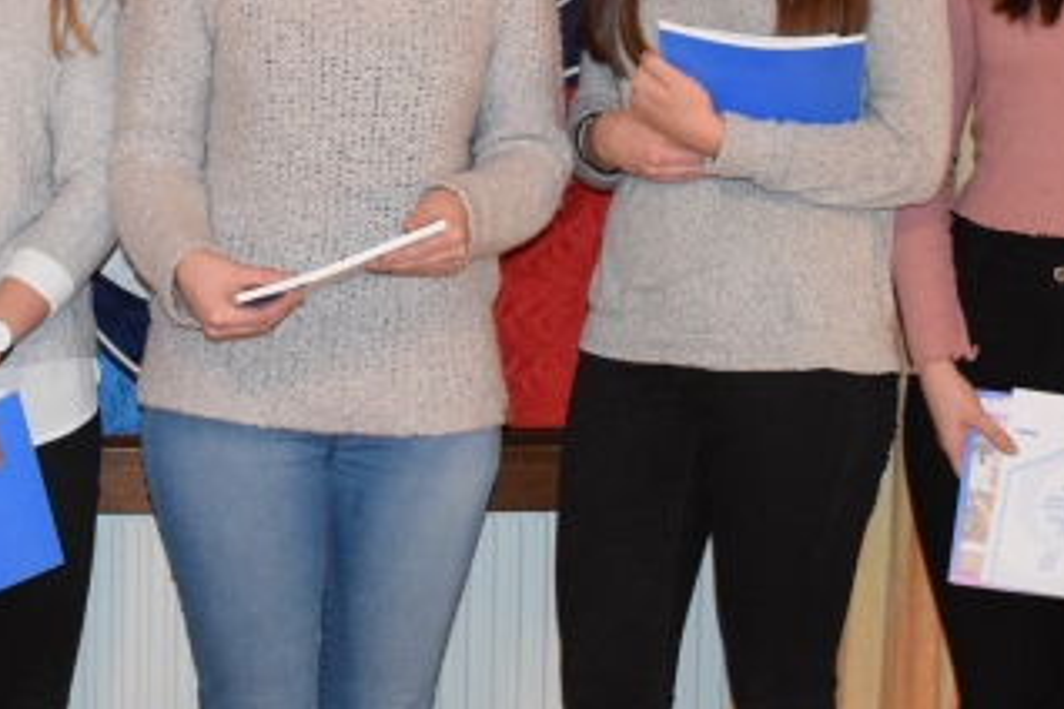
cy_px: -12
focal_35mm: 87
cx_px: 311
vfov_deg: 15.4
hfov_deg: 23.2
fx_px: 2571
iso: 3200
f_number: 3.5
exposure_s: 1/60
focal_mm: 18
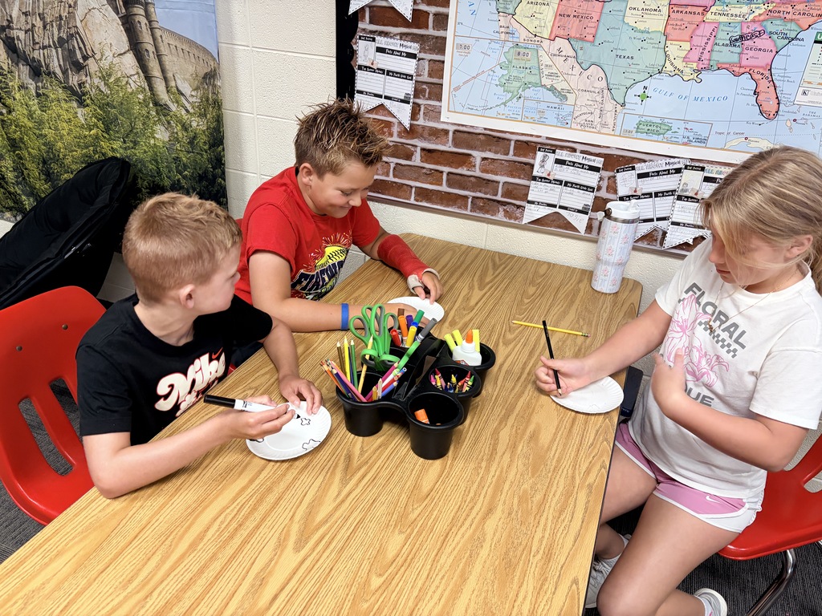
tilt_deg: -28.5
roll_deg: -4.2
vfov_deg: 53.1
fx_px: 617
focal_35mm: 26
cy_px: 308
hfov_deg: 67.3
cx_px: 411
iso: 250
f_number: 1.6
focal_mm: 5.96
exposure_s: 1/60
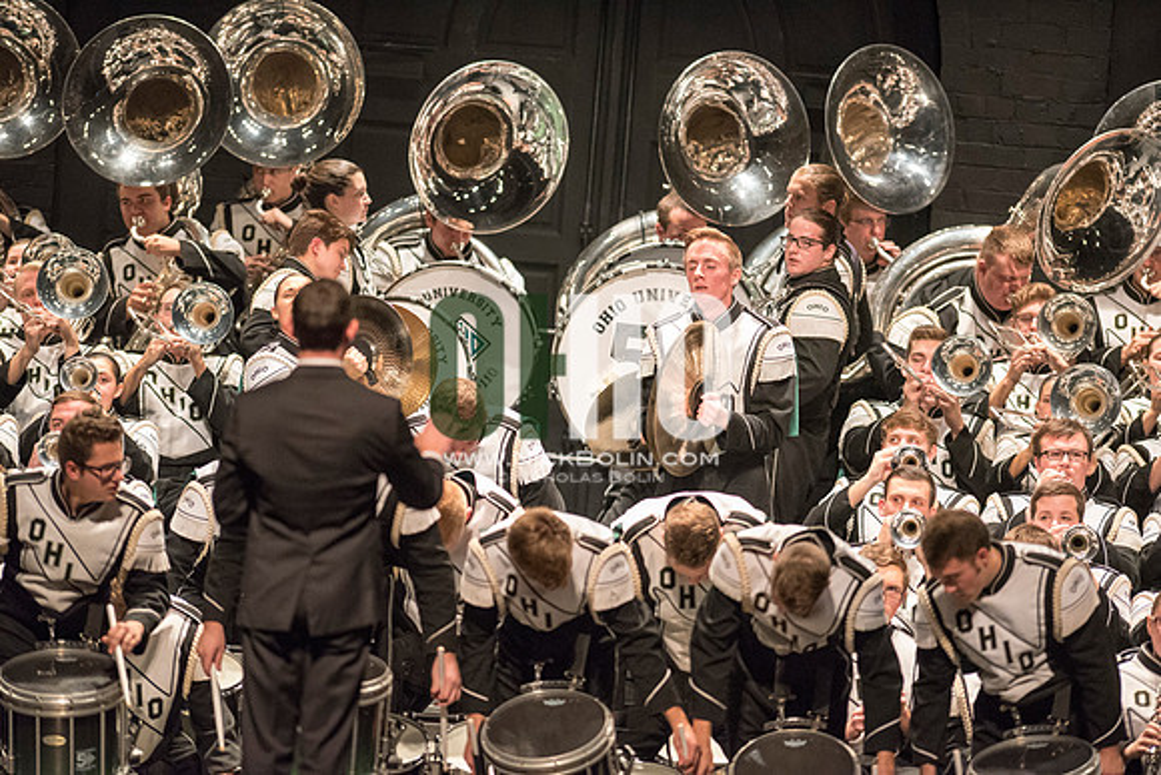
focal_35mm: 300
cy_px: 388
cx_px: 580
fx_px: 9677
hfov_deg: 6.9
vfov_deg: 4.6
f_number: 2.8
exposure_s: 1/500
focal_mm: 300
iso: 4000
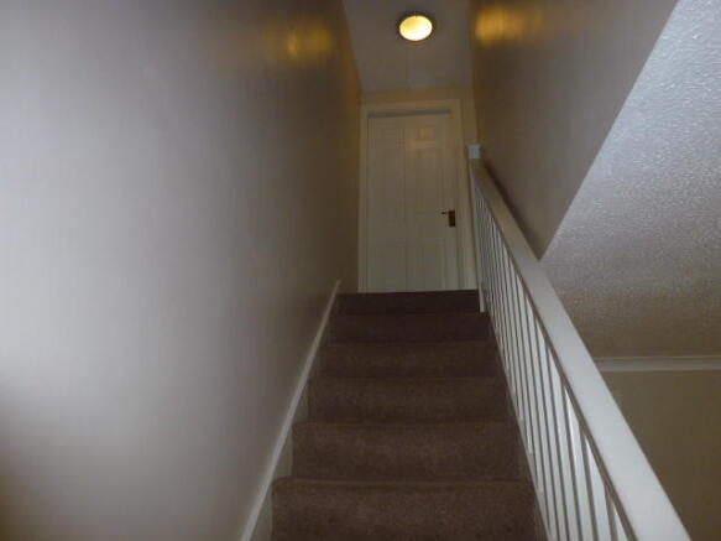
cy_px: 270
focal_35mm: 24
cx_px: 360
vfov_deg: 56.8
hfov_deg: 71.6
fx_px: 500
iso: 200
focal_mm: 4.3
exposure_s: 1/60
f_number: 3.3
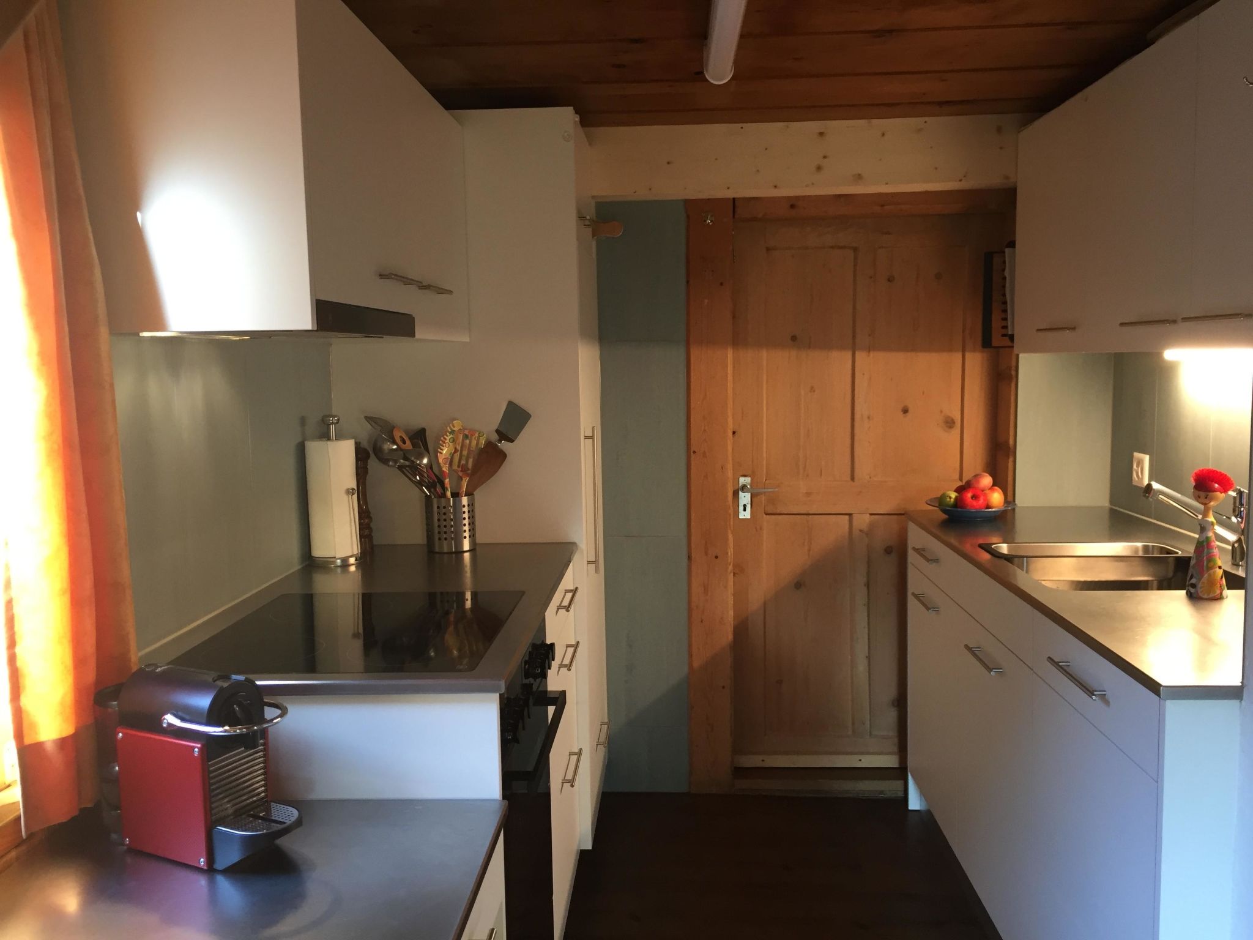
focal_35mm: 29
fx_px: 1050
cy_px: 470
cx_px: 626
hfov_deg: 61.7
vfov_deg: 48.2
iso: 100
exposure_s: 1/33
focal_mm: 4.15
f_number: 2.2
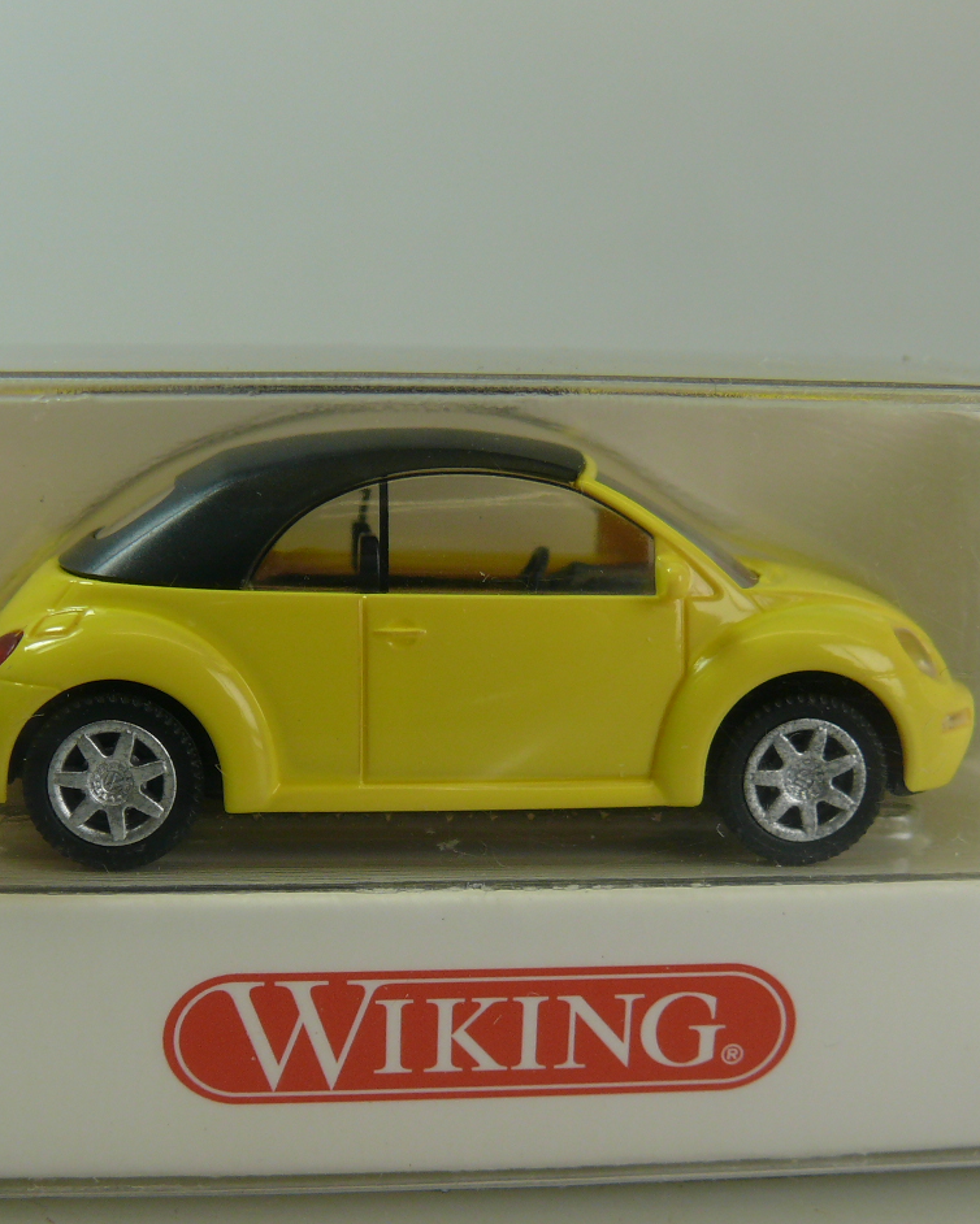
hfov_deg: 26.2
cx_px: 446
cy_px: 734
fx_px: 2102
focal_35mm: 58
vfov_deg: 32.4
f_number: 4
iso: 100
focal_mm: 7.4
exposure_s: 1/125
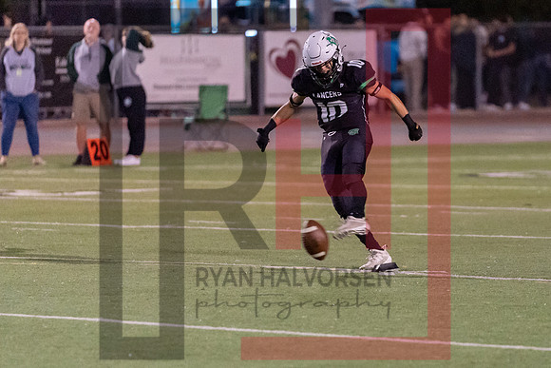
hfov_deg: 5.9
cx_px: 420
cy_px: 160
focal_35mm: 350
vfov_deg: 3.9
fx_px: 5353
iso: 6400
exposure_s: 1/800
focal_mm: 200
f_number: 2.8
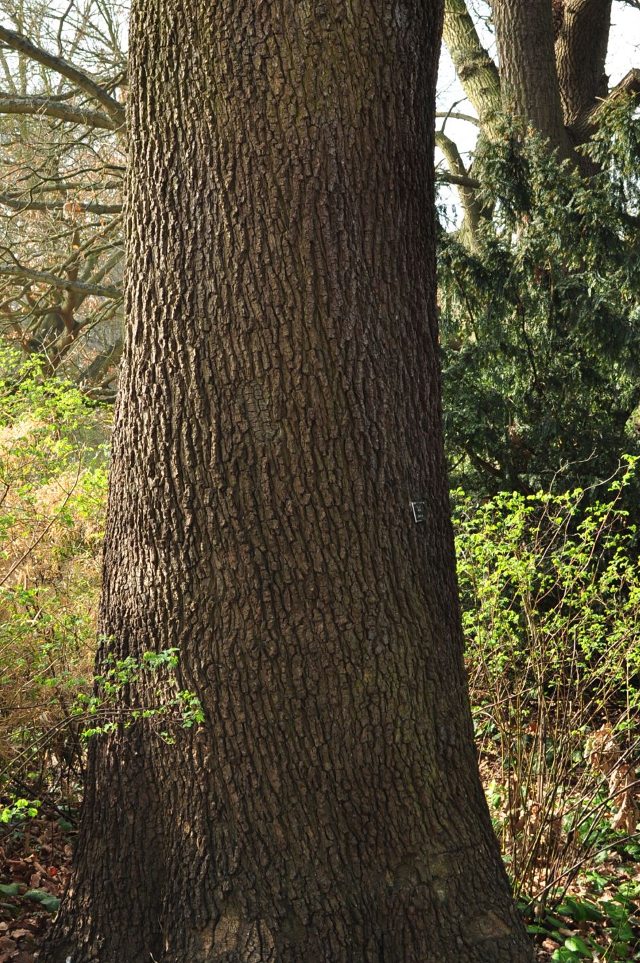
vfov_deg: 36.9
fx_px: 1444
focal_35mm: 54
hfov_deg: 25.0
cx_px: 278
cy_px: 435
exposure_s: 1/125
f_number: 8
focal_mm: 24
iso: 200
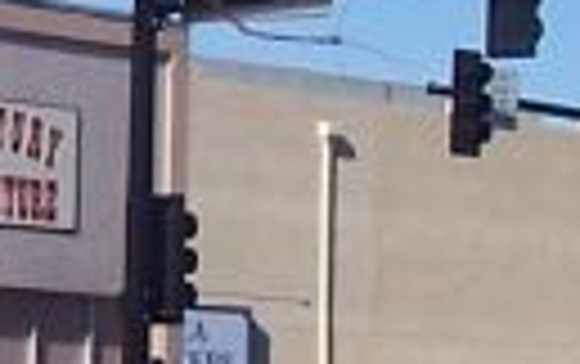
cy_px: 13
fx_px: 4511
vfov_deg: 4.6
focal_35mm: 285
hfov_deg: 7.3
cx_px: -193
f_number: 5.6
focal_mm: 5.6
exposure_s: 1/750
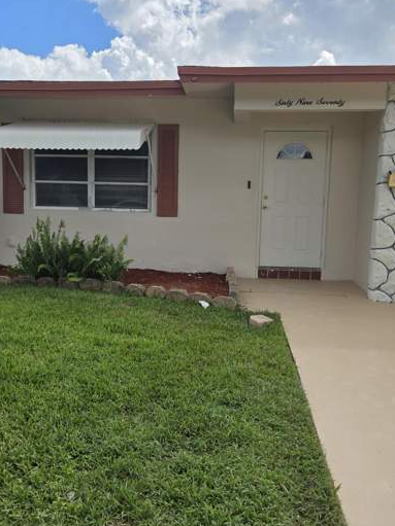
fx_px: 548
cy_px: 270
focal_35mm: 36
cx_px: 177
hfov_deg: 39.6
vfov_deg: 51.4
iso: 80
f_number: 1.8
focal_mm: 5.4
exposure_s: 1/4771
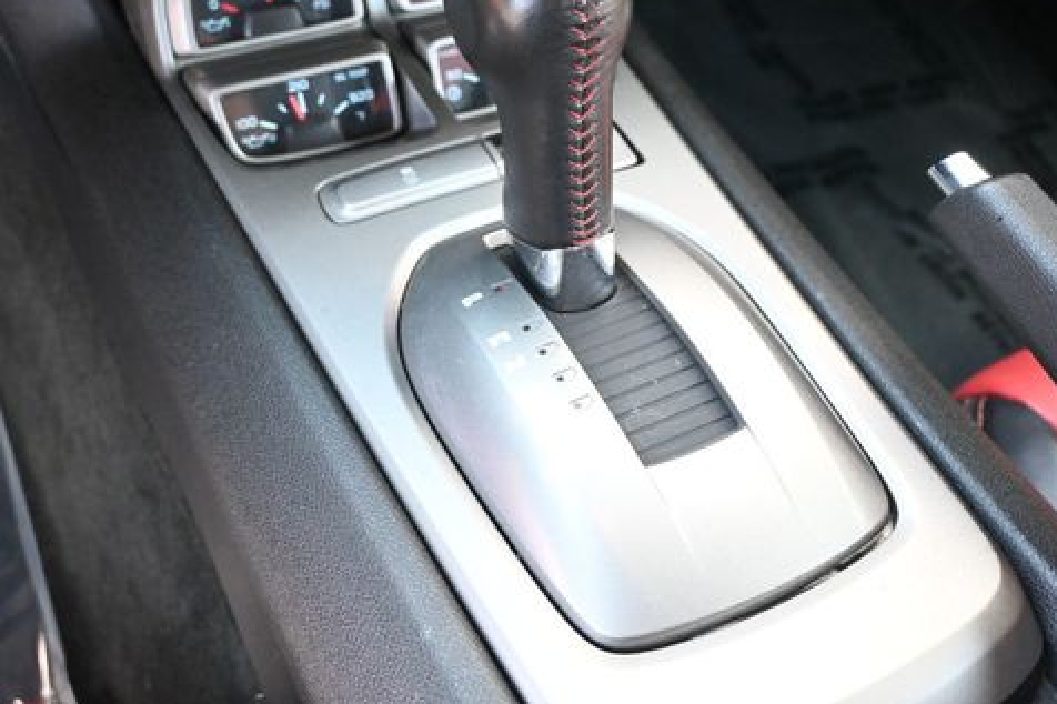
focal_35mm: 39
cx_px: 568
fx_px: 1154
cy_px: 233
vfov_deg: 33.6
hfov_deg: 49.2
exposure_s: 1/125
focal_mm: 19.5
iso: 2500
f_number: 3.8
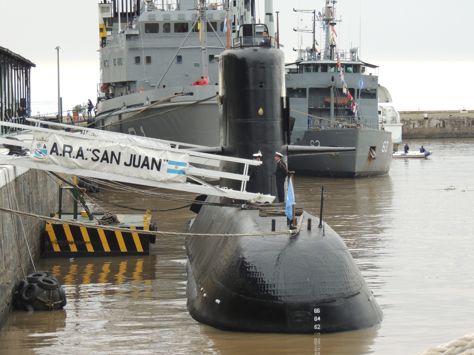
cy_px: 178
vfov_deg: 11.0
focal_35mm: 135
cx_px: 237
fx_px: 1849
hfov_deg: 14.6
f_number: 4.3
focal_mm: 24
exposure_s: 1/125
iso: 280
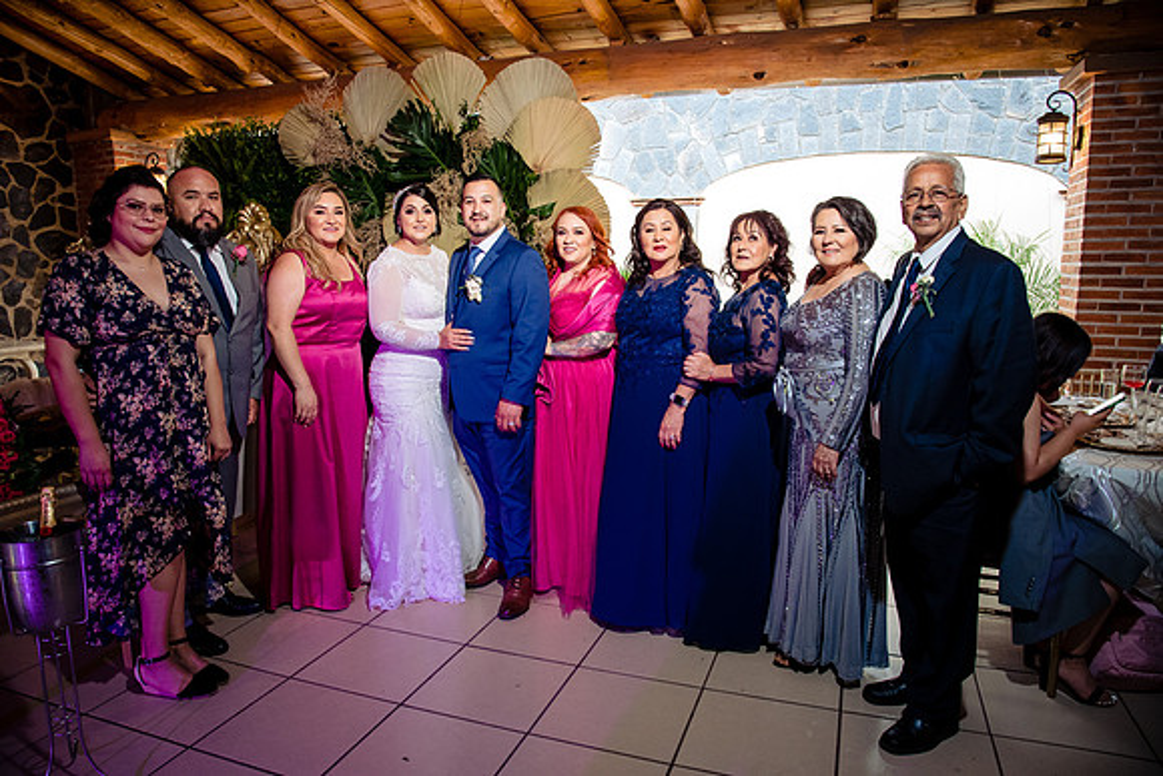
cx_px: 582
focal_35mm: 24
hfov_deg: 73.7
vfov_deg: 53.2
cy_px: 388
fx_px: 775
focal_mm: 24
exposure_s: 1/100
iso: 2000
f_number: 7.1
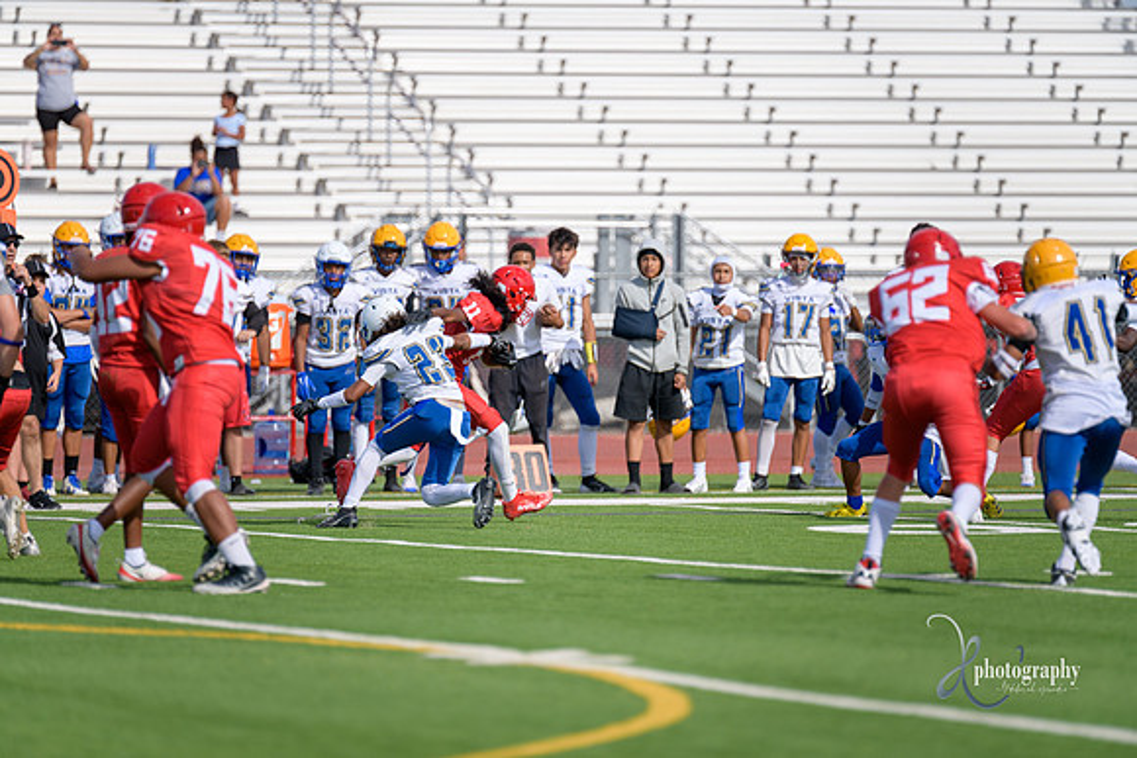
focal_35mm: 300
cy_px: 379
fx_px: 9477
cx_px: 568
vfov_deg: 4.6
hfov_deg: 6.9
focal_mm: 300
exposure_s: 1/3200
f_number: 2.8
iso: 200
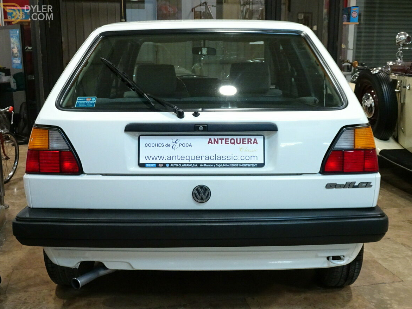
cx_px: 208
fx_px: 488
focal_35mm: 41
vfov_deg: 35.1
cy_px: 158
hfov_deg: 45.8
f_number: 4
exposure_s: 1/25
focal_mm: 6.8
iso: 800
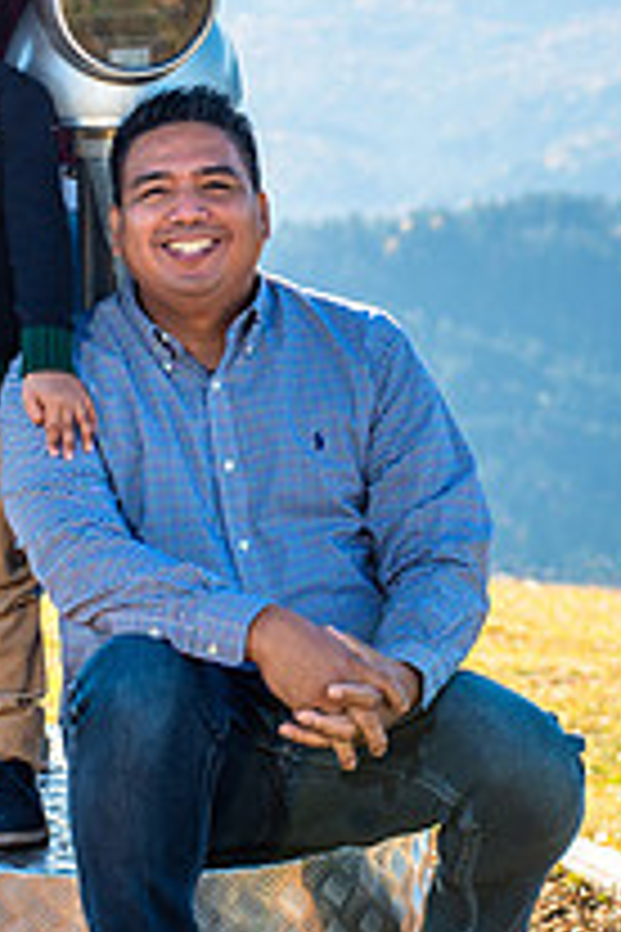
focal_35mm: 187
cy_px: 270
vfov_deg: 11.0
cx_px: 176
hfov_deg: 7.3
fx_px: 4838
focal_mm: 86
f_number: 6.3
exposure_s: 1/250
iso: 125
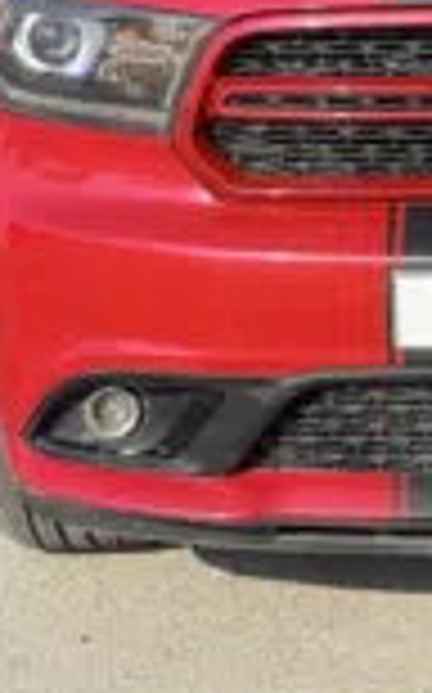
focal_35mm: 132
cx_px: 576
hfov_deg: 9.7
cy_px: -104
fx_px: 2491
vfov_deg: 15.4
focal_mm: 6.76
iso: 80
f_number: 1.78
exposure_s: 1/5208
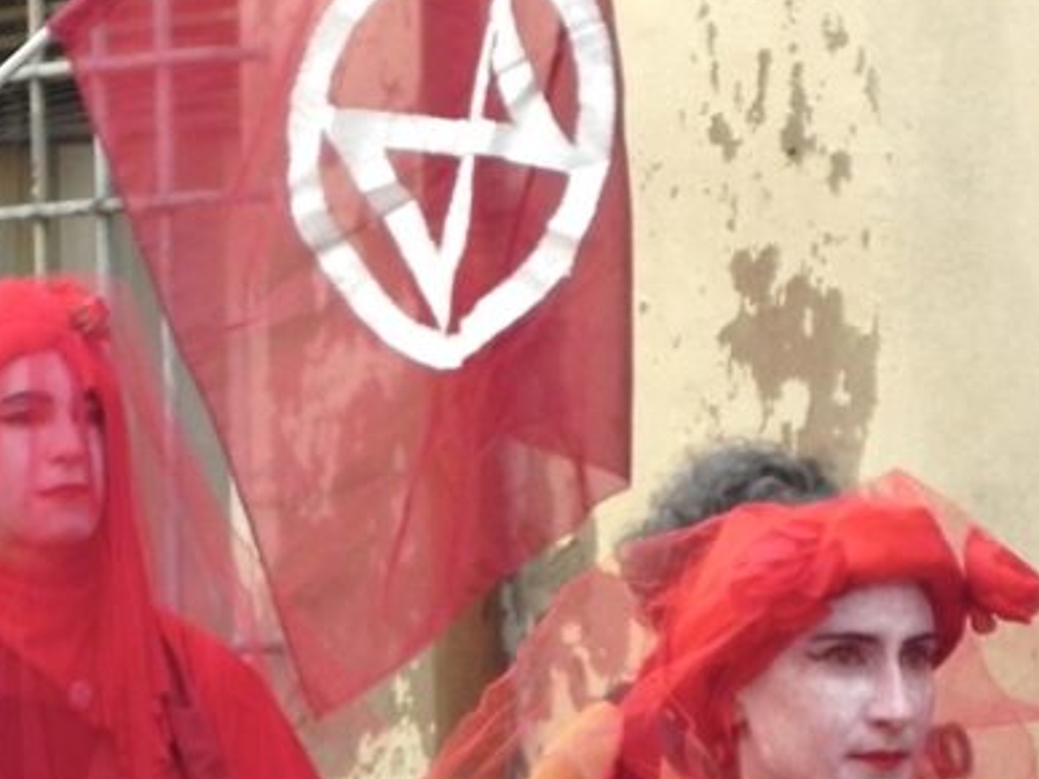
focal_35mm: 198
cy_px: 562
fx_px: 5943
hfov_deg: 10.0
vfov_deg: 7.5
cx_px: 388
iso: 160
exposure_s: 1/800
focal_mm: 13.4
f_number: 4
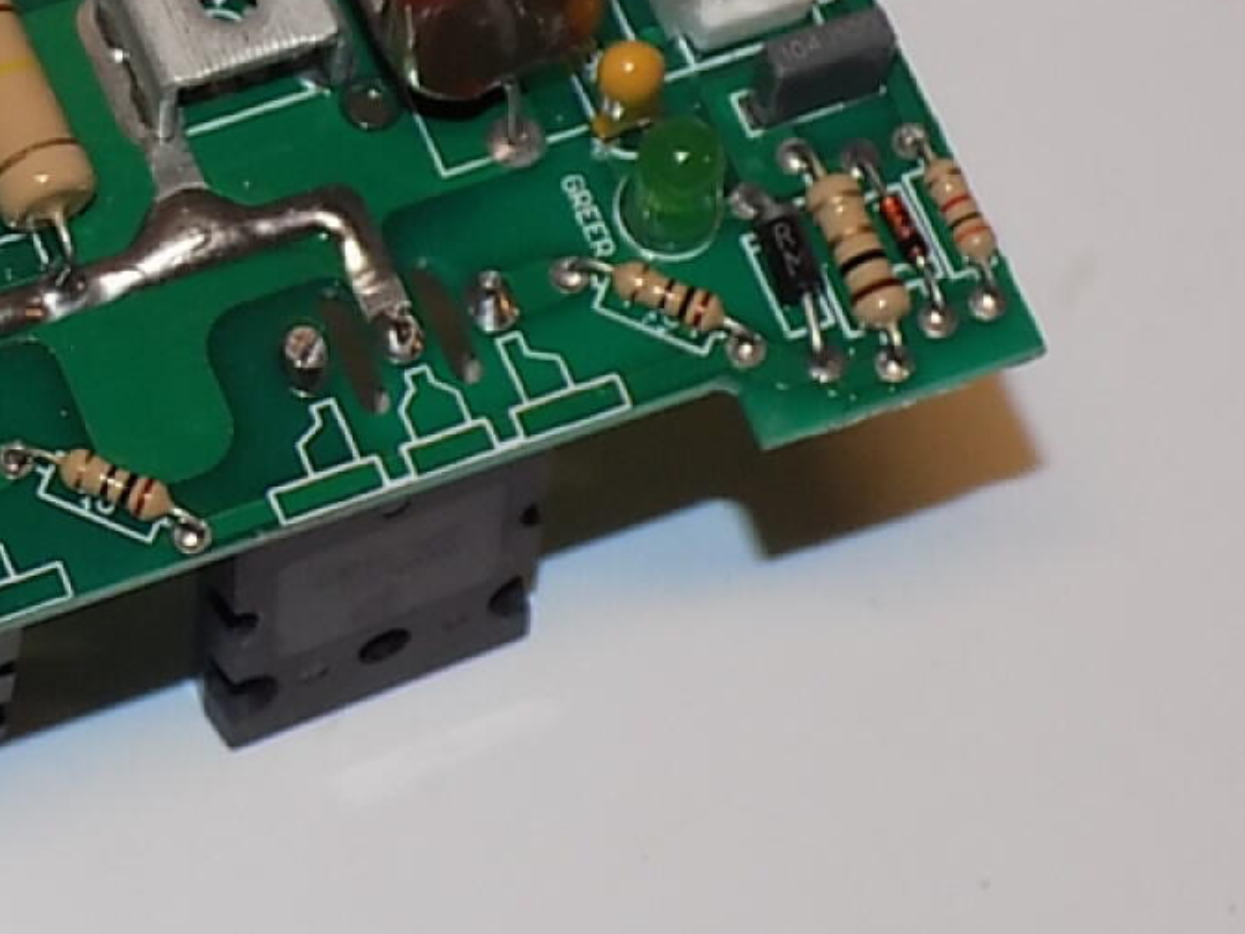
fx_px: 5574
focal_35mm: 155
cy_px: 360
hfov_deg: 12.5
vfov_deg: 9.6
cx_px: -182
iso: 200
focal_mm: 11.5
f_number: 4.1
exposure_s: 1/30
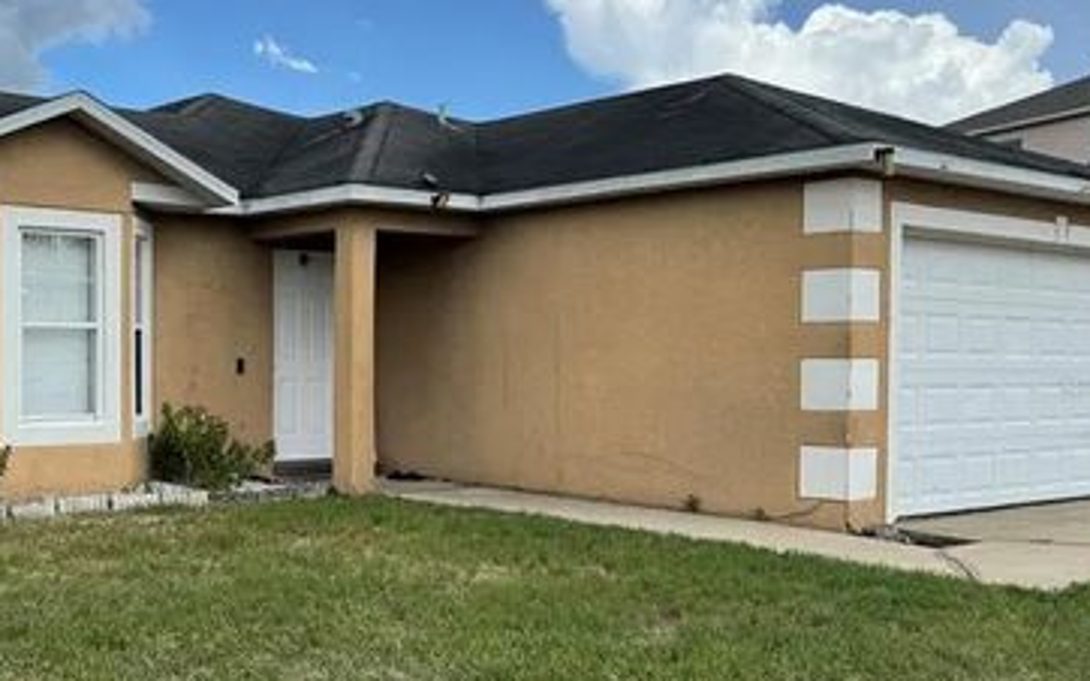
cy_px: 386
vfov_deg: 28.5
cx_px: 211
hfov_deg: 42.3
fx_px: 1336
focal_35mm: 45
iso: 80
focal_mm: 6.76
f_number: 1.78
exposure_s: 1/3413
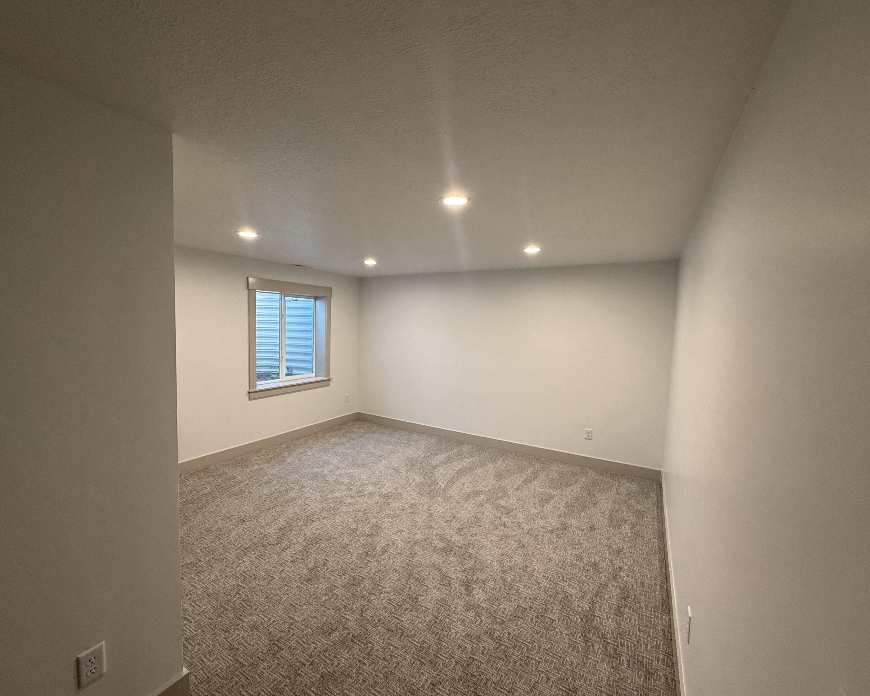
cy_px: 349
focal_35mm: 15
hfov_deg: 96.7
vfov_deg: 84.0
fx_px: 386
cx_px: 413
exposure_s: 1/120
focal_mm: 2.22
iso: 200
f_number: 2.2
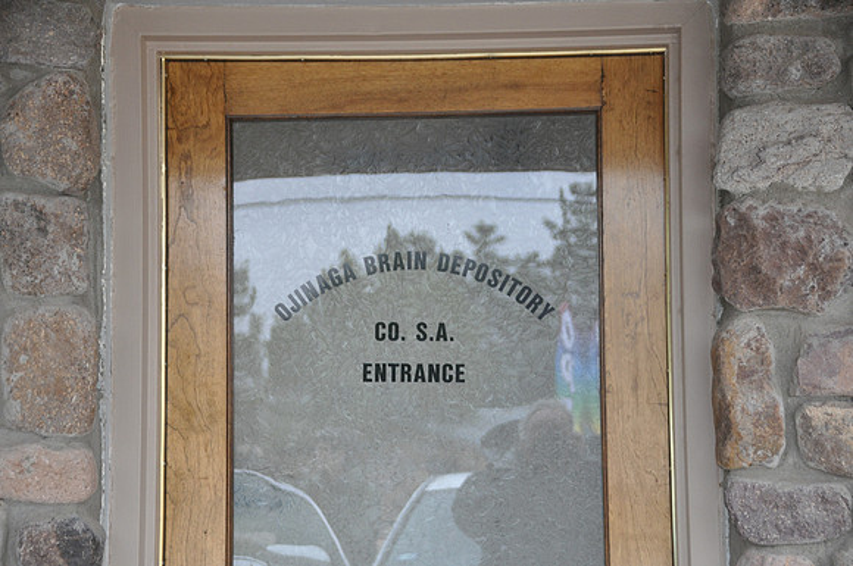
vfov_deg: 16.2
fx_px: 1988
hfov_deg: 24.2
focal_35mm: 84
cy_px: 283
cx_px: 426
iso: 800
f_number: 4.8
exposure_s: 1/50
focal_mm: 56
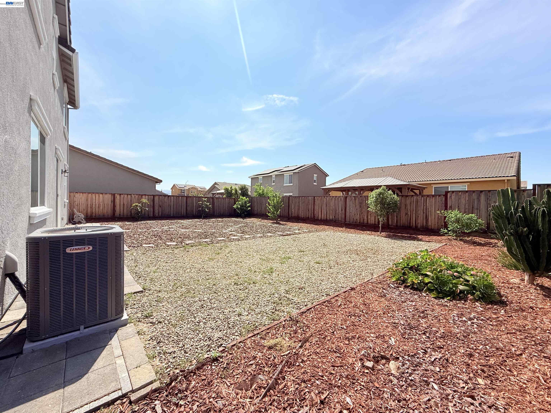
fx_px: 223
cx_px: 276
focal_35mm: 14
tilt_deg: -0.9
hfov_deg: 102.1
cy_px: 206
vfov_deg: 85.7
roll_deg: -0.4
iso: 50
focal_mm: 2.22
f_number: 2.2
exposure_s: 1/2410
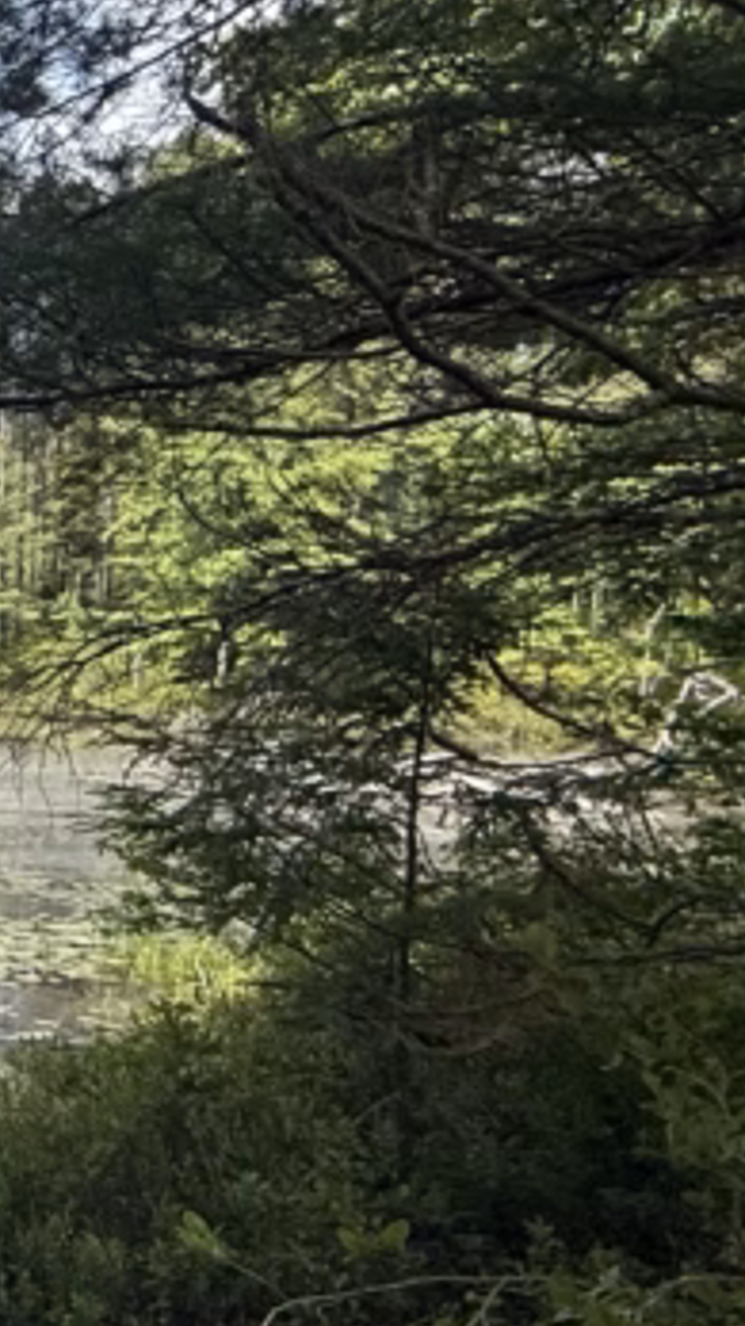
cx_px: -909
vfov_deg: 45.3
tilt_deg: -3.7
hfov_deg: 16.4
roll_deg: -0.9
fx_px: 1582
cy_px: 783
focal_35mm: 45
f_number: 2.2
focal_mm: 2.22
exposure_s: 1/1572
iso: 50
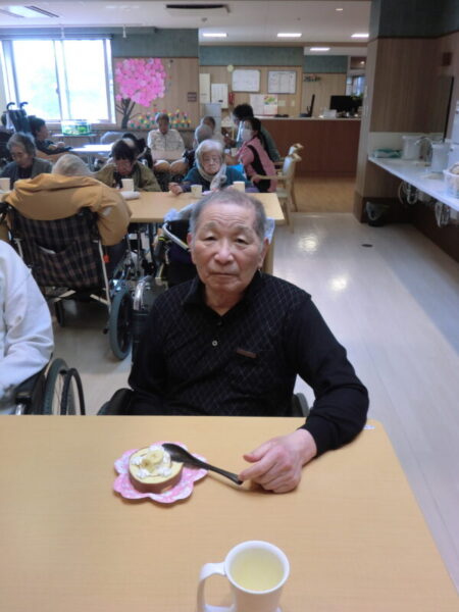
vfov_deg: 58.4
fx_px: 548
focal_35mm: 31
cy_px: 306
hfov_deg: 45.4
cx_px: 230
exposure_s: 1/60
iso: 100
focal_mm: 5.64
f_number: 2.9
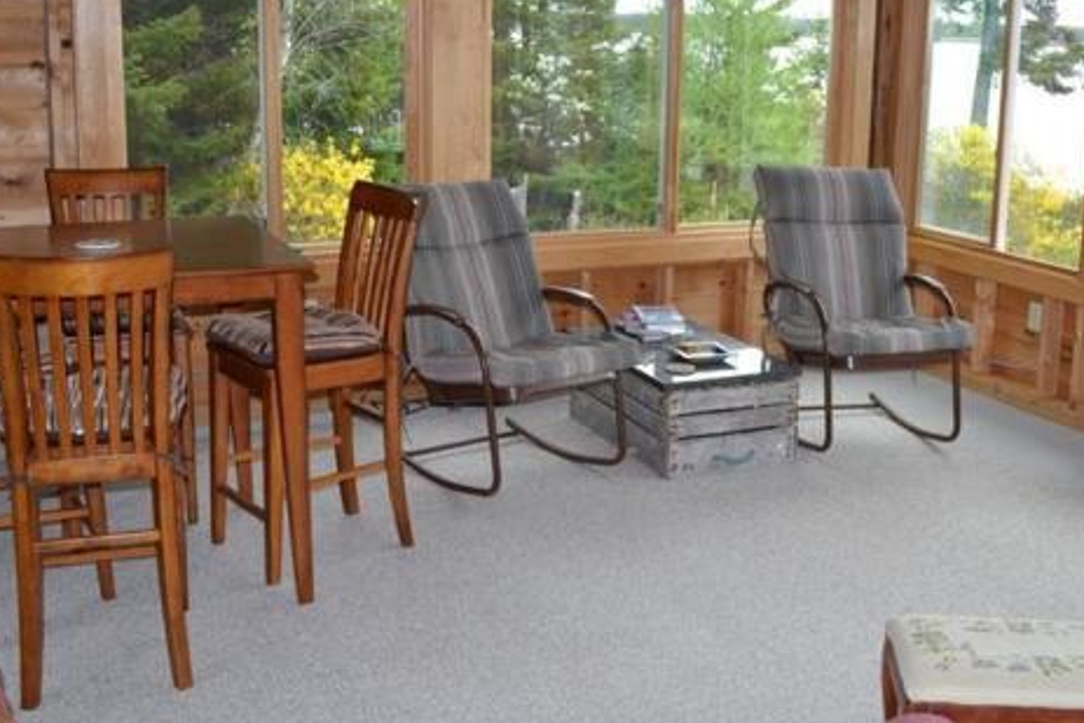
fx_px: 1265
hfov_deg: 46.1
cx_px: 660
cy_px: 276
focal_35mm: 42
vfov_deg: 31.8
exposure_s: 1/125
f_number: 4
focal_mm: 18
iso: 200
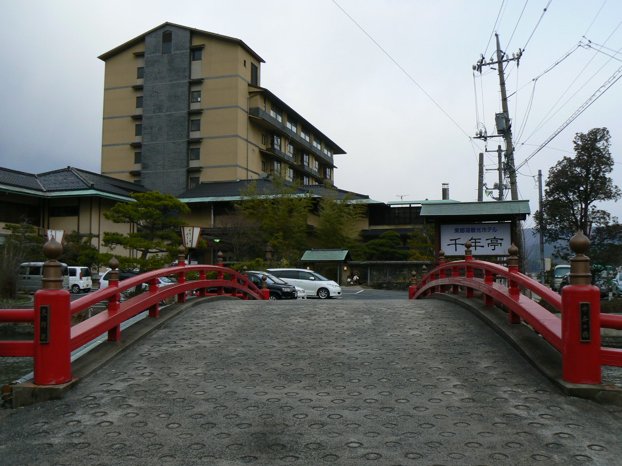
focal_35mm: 36
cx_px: 311
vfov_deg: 39.7
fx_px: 647
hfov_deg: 51.4
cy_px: 233
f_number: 5.6
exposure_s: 1/250
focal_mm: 6
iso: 80
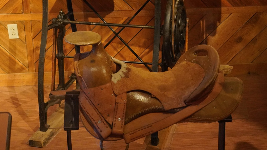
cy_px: -6
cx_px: 144
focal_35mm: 68
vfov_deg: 17.3
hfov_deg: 31.0
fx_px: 481
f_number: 4.5
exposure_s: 1/100
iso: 6400
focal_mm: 33
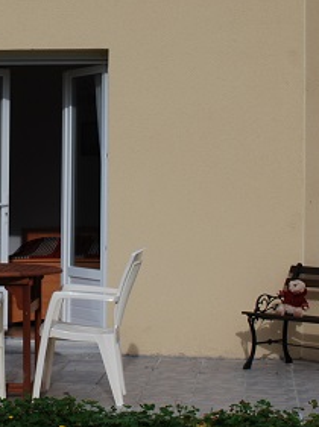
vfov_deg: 18.4
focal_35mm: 107
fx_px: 1318
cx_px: 27
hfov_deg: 13.7
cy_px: 145
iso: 100
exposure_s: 1/250
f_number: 8
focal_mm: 26
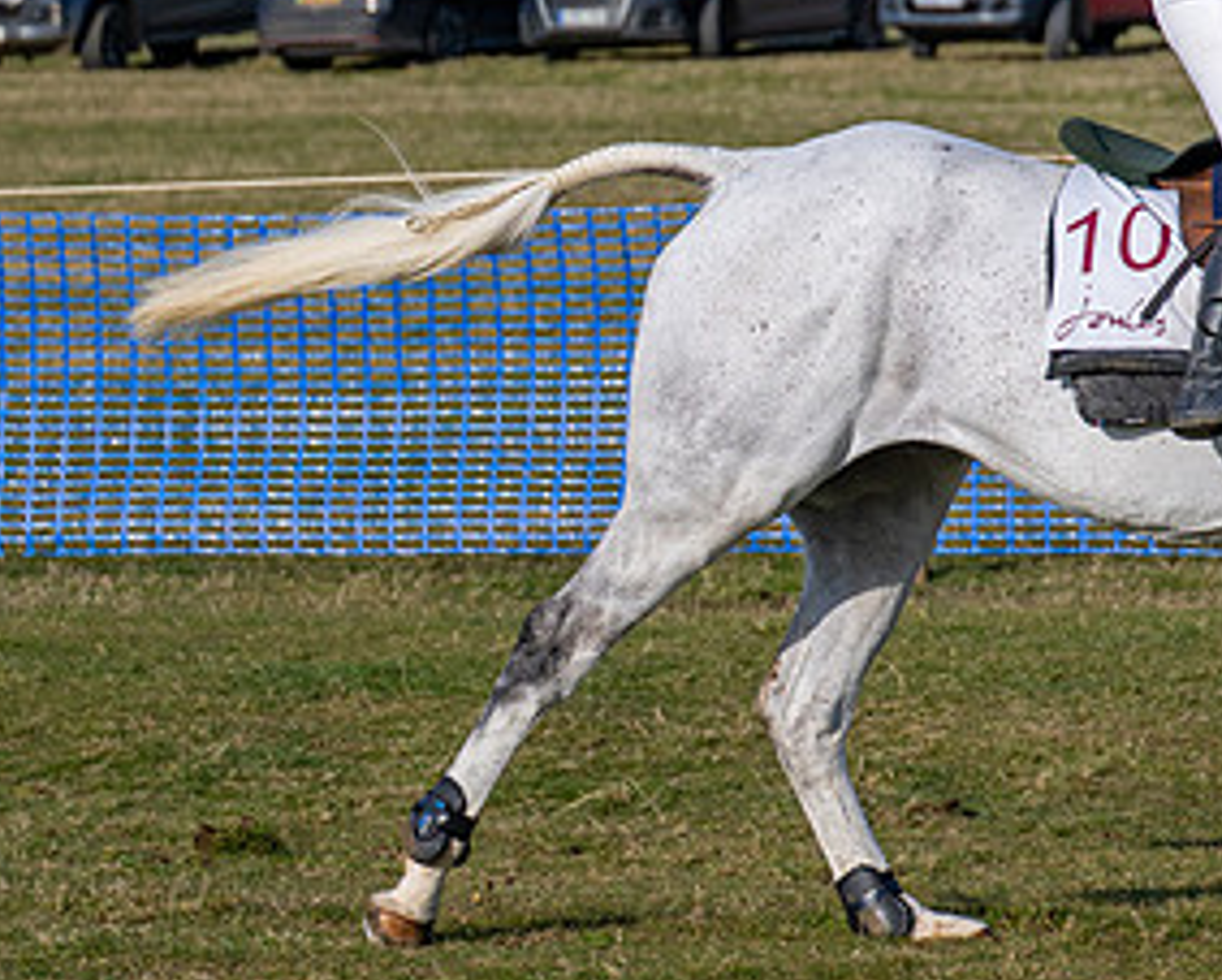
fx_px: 10028
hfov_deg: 7.0
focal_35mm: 277
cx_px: 1084
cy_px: 322
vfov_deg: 5.6
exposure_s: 1/4000
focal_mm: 70
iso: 100
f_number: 2.8
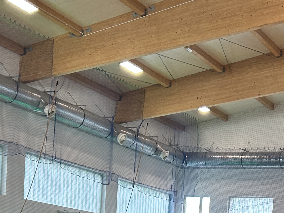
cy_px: 320
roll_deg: -2.3
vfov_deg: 16.1
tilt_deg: -4.0
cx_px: 204
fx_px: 689
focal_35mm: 84
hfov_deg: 23.1
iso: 125
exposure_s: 1/116
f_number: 1.5
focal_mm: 5.7
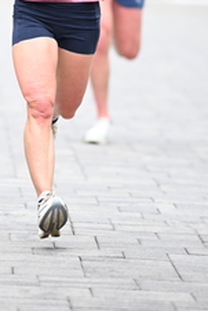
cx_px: 13
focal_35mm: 487
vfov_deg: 4.2
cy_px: 11
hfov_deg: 2.8
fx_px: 4214
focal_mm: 200
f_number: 2.8
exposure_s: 1/1250
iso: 1250
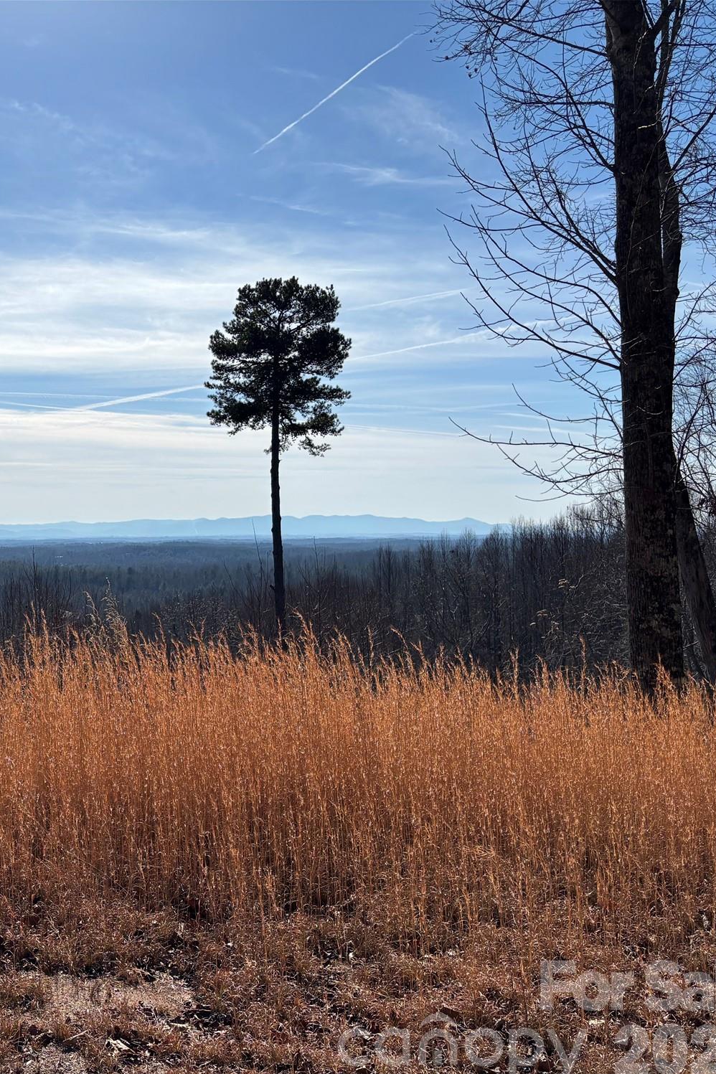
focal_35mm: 37
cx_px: 34
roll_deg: +0.2
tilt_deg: -0.8
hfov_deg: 33.5
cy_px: 550
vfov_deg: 51.9
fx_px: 1104
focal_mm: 5.96
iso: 50
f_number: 1.6
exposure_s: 1/9901
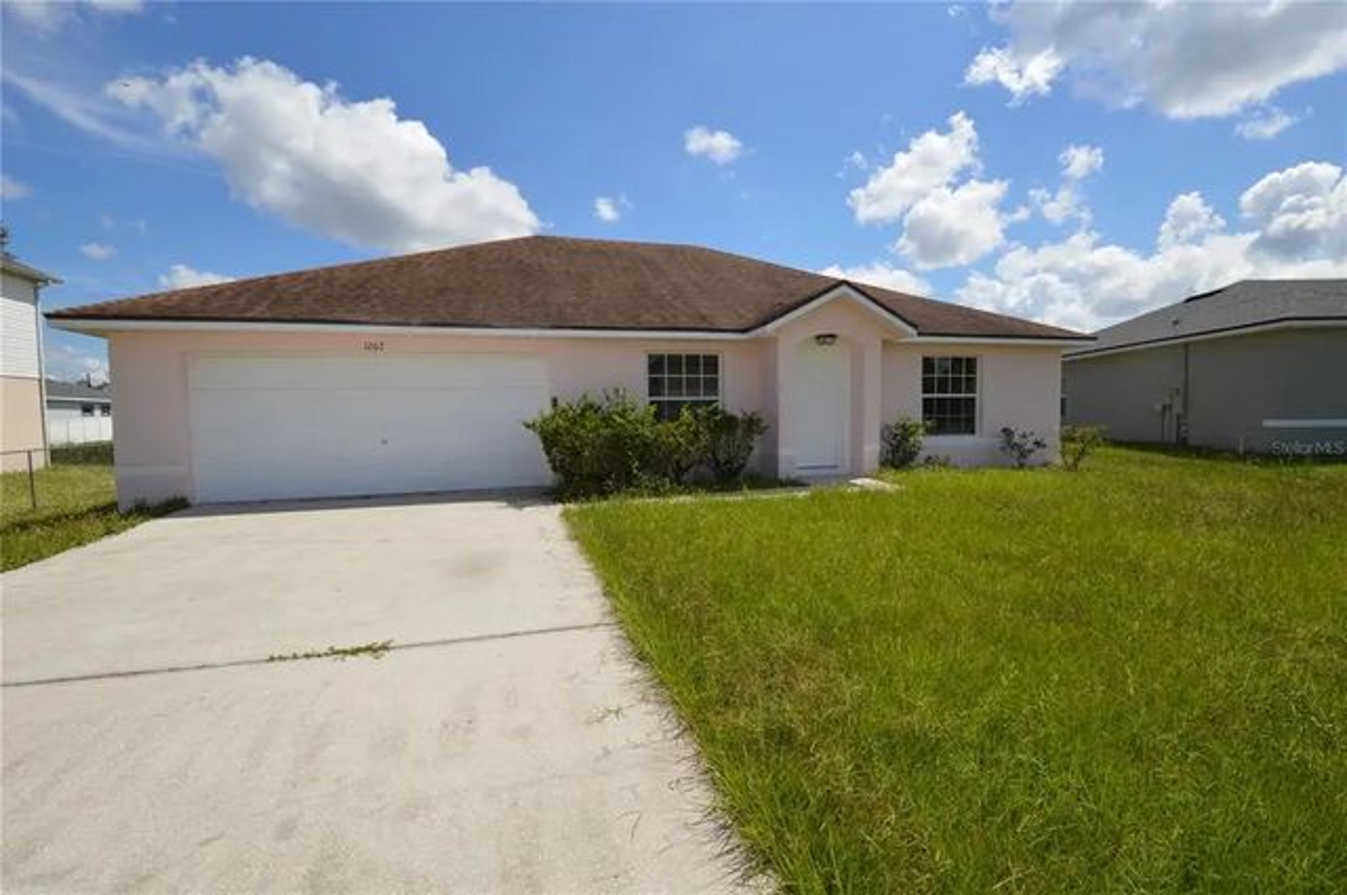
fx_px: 561
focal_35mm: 15
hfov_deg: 100.5
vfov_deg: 77.2
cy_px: 448
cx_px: 674
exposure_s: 1/200
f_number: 10
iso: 100
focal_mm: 10
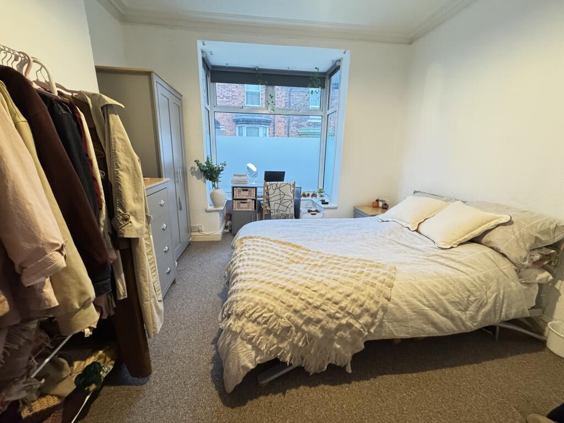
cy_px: 212
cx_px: 282
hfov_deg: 102.1
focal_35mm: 14
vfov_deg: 85.7
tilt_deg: -13.8
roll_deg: -1.3
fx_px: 228
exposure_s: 1/56
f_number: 2.2
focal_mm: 2.22
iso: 1250
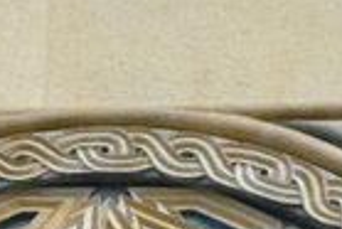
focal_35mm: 968
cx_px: 79
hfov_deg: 2.1
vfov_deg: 1.4
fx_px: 9205
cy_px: 463
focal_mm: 150
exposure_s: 1/640
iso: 200
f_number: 6.3
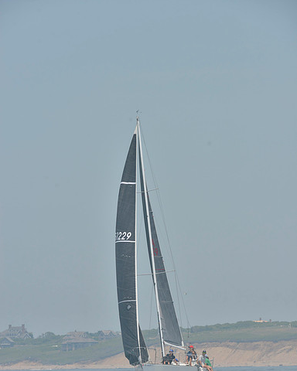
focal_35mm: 227
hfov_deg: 6.8
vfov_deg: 8.5
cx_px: 149
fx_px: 2494
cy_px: 216
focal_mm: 200
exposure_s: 1/1000
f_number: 8
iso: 280
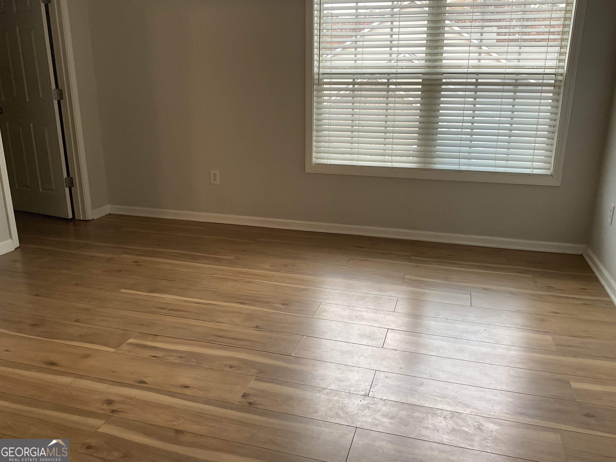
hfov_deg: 61.7
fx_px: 516
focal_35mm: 29
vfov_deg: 48.2
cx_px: 308
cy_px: 231
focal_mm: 3
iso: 64
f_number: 1.8
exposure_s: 1/60
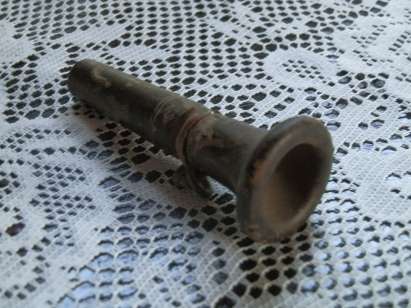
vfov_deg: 24.0
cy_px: 154
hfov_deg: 31.7
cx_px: 206
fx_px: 724
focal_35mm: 61
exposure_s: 1/5
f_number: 3.7
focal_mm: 10.99
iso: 400
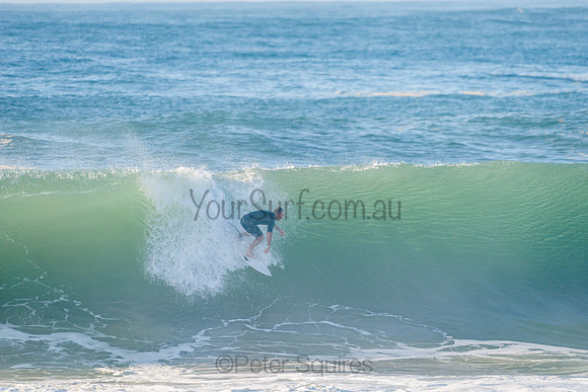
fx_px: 8168
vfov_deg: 2.8
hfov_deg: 4.1
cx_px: 294
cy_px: 196
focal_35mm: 500
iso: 360
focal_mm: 500
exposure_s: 1/1600
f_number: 5.6
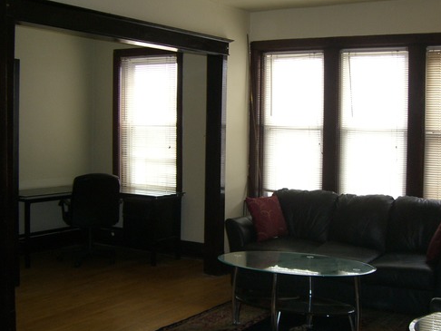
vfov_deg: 29.1
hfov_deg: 38.1
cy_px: 159
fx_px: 637
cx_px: 246
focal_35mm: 50
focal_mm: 6.2
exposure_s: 1/60
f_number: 2.7
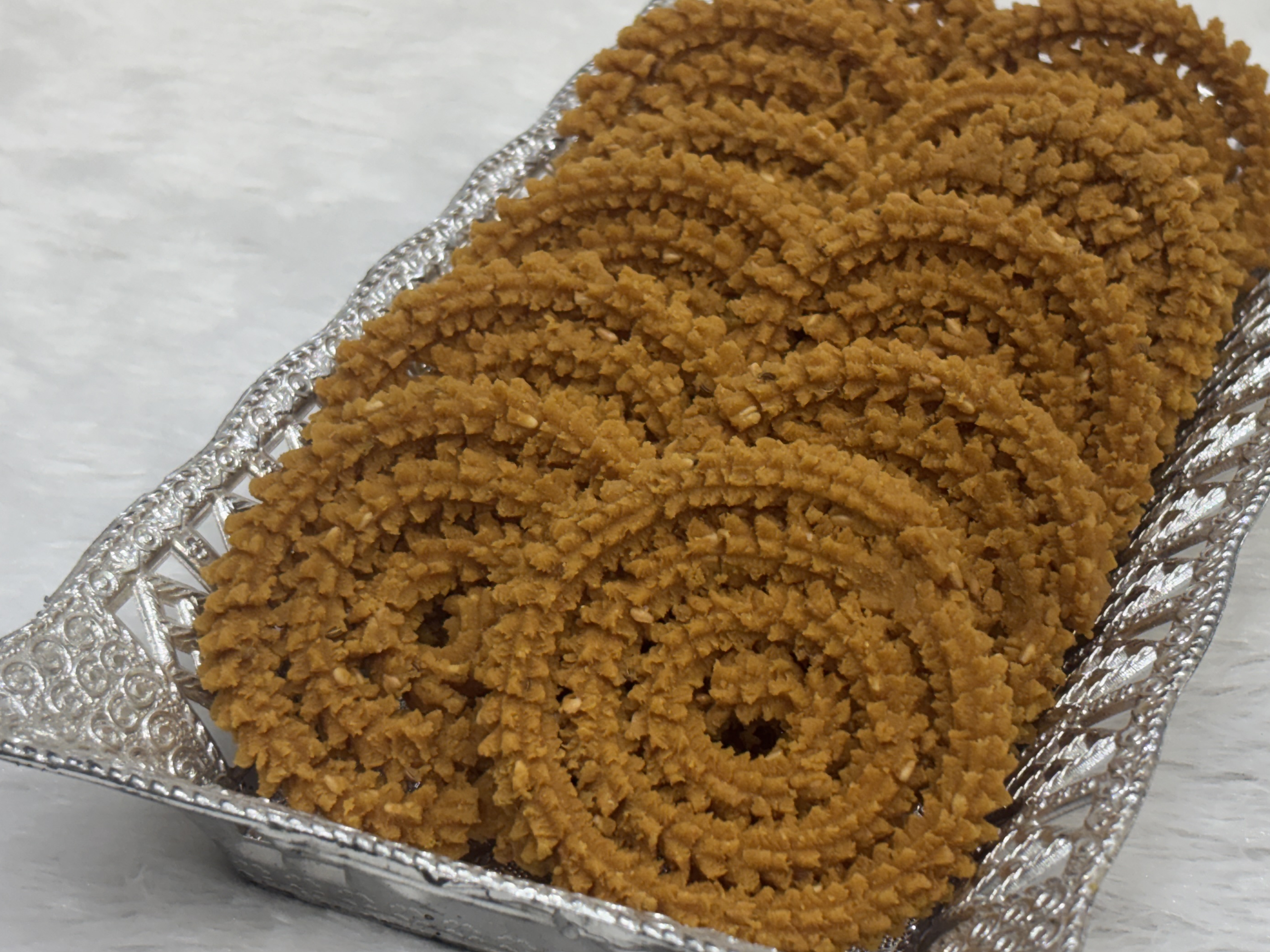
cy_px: 432
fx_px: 2752
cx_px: 721
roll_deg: -2.5
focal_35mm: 75
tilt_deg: -33.3
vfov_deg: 19.6
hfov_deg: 26.0
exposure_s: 1/50
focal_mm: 5.96
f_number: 1.6
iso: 50
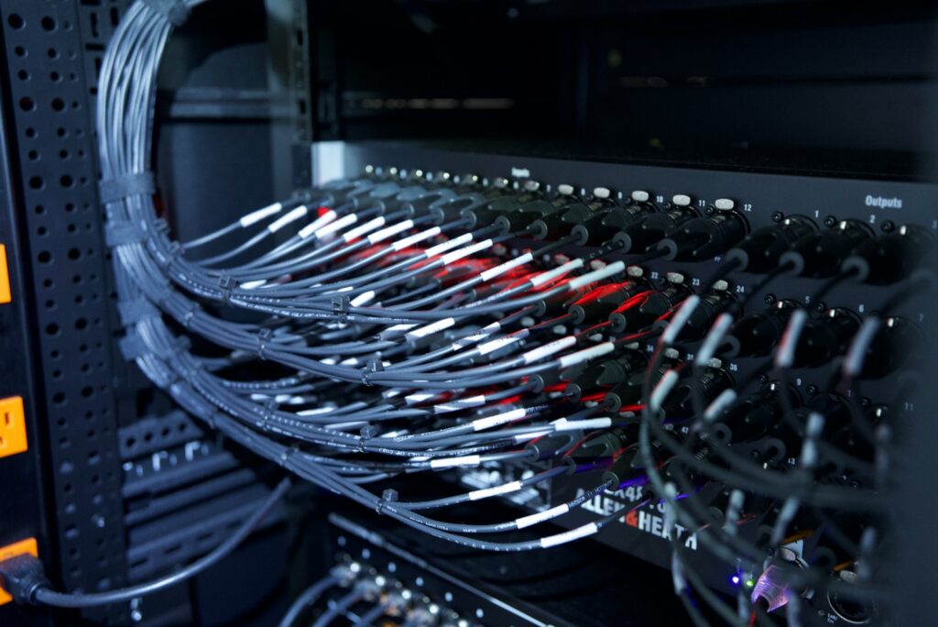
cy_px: 314
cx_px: 469
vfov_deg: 37.9
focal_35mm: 35
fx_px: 912
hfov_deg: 54.4
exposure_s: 1/40
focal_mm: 35
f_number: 2.8
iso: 4000
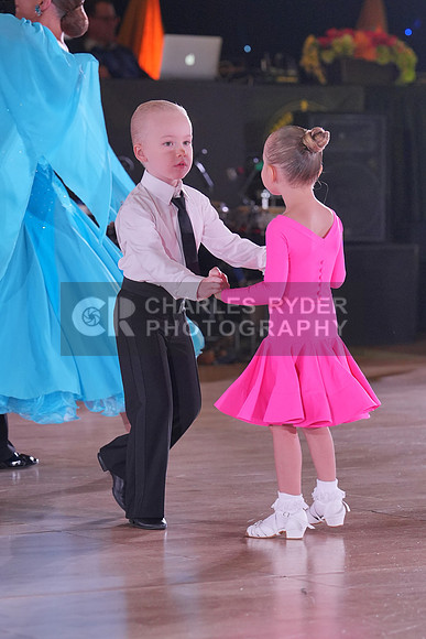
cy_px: 320
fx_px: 3104
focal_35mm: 175
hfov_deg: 7.9
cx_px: 213
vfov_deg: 11.7
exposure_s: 1/400
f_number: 4
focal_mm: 117
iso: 2000
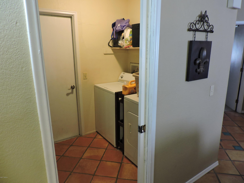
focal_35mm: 24
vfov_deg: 56.8
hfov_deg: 71.6
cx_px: 122
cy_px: 92
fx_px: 169
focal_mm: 4.3
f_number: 3
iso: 400
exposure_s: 1/20
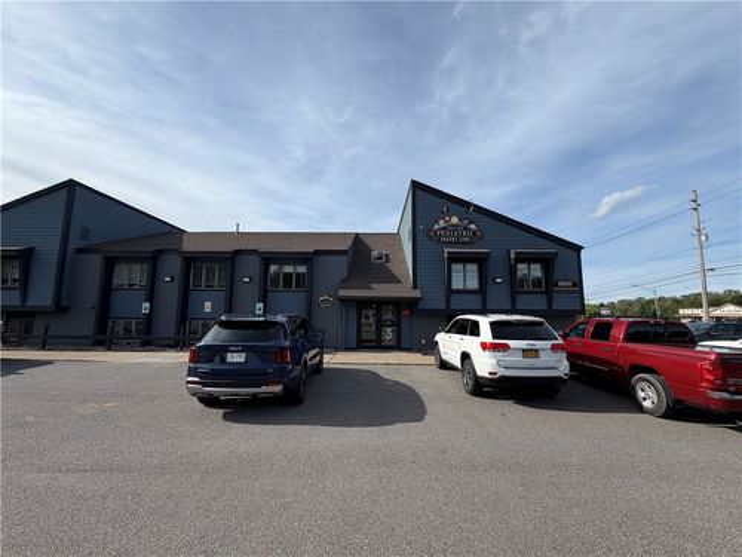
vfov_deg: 85.7
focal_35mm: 14
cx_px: 371
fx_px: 300
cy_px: 278
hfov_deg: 102.1
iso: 20
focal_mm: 2.22
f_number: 2.2
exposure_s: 1/888
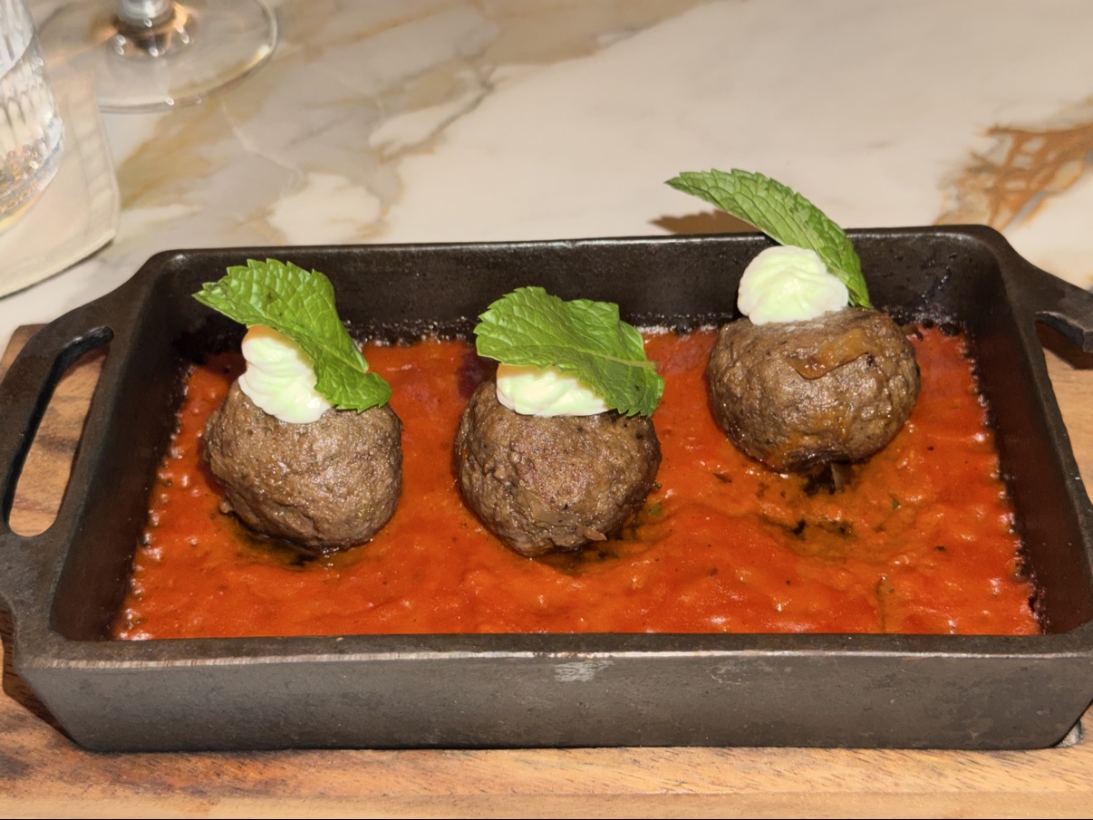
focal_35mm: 48
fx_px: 1516
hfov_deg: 39.6
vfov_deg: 30.3
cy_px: 410
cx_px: 546
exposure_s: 1/4
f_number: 1.78
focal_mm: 6.76
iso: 100
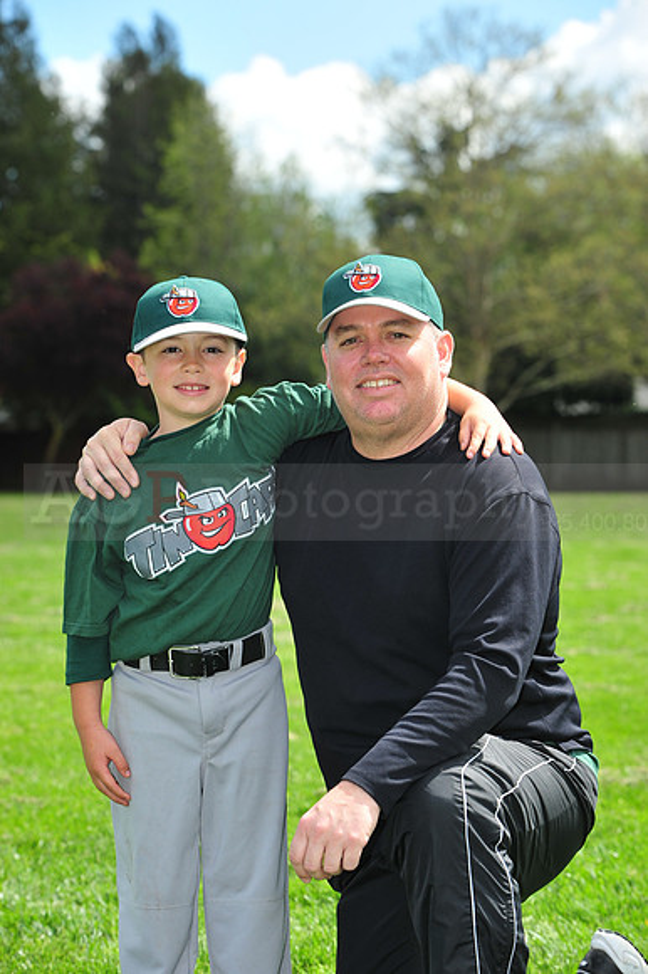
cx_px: 324
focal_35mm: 130
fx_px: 3514
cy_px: 487
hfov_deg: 10.5
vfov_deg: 15.8
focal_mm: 130
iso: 400
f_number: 8
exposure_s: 1/800
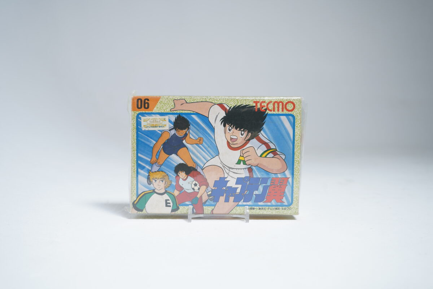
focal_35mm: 37
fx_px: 445
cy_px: 144
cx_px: 216
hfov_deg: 51.9
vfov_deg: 35.9
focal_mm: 37
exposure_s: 1/6
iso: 160
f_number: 6.3
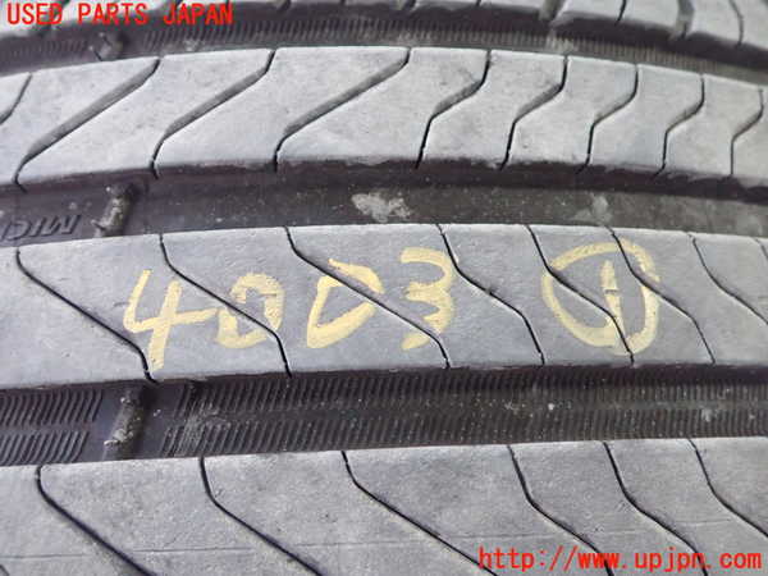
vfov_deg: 46.8
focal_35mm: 30
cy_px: 288
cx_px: 384
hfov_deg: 60.0
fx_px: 666
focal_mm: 5.5
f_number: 2.3
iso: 800
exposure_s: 1/125
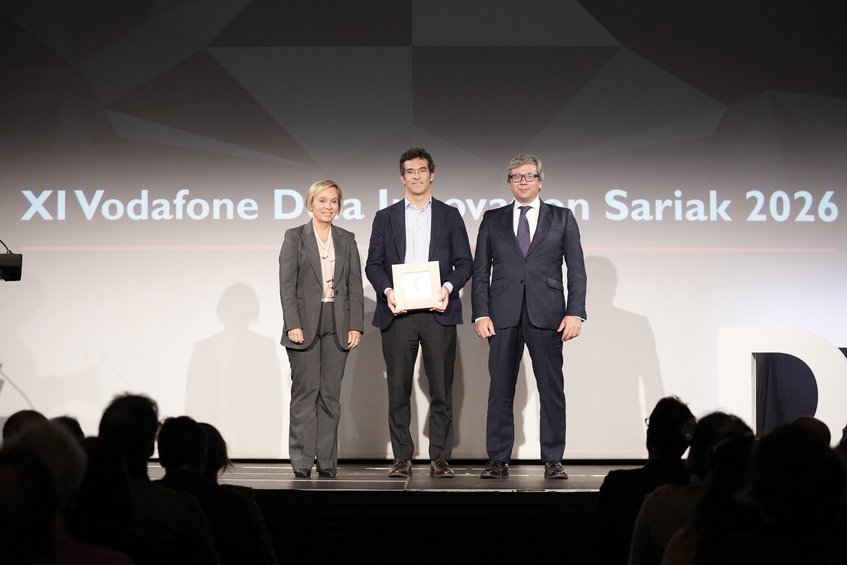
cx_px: 424
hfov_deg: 24.2
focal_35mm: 84
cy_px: 282
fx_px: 1976
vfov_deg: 16.3
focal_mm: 84
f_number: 2.8
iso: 2500
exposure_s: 1/160
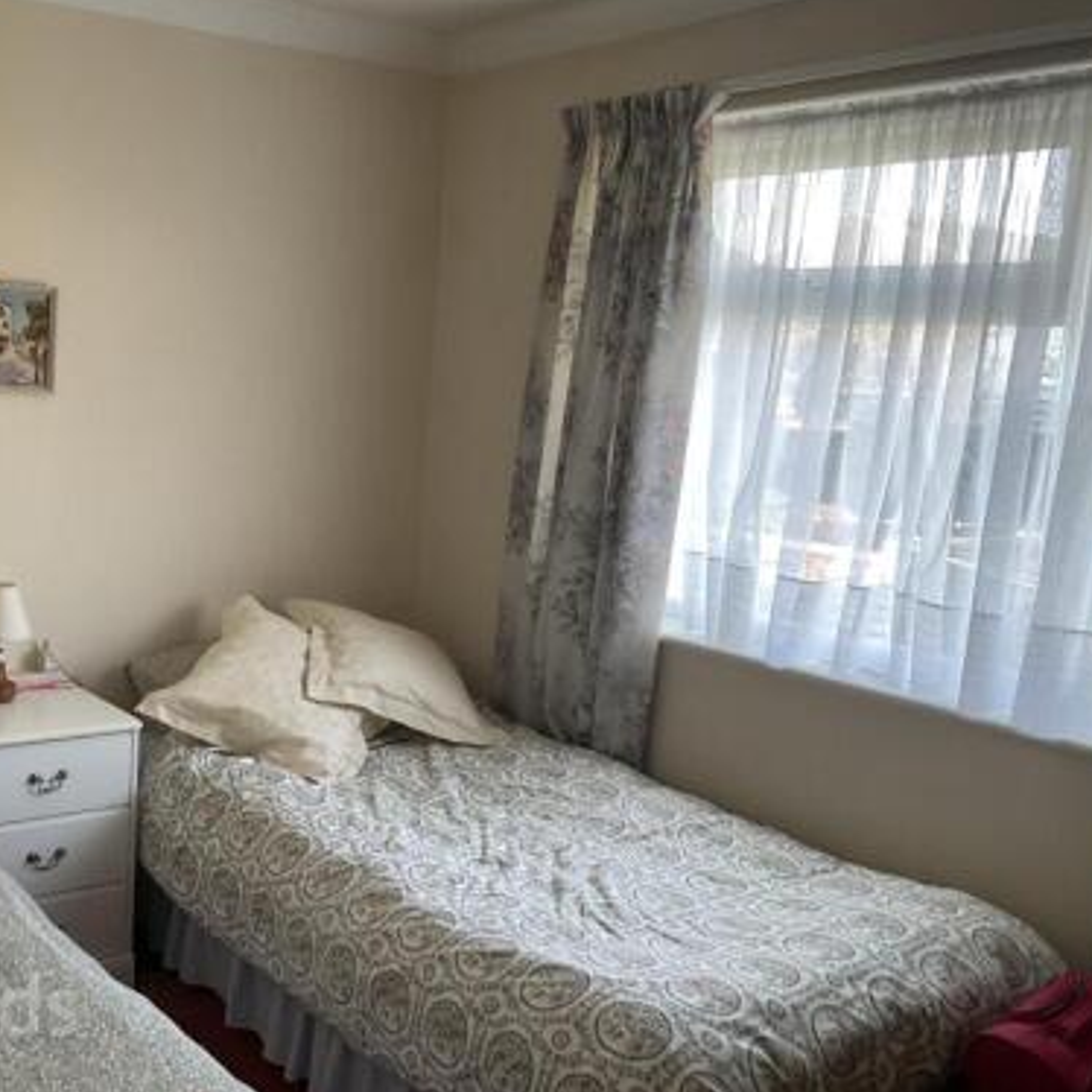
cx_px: 302
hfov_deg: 40.9
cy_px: 571
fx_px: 1428
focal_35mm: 40
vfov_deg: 41.8
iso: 64
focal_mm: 3
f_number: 1.8
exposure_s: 1/76
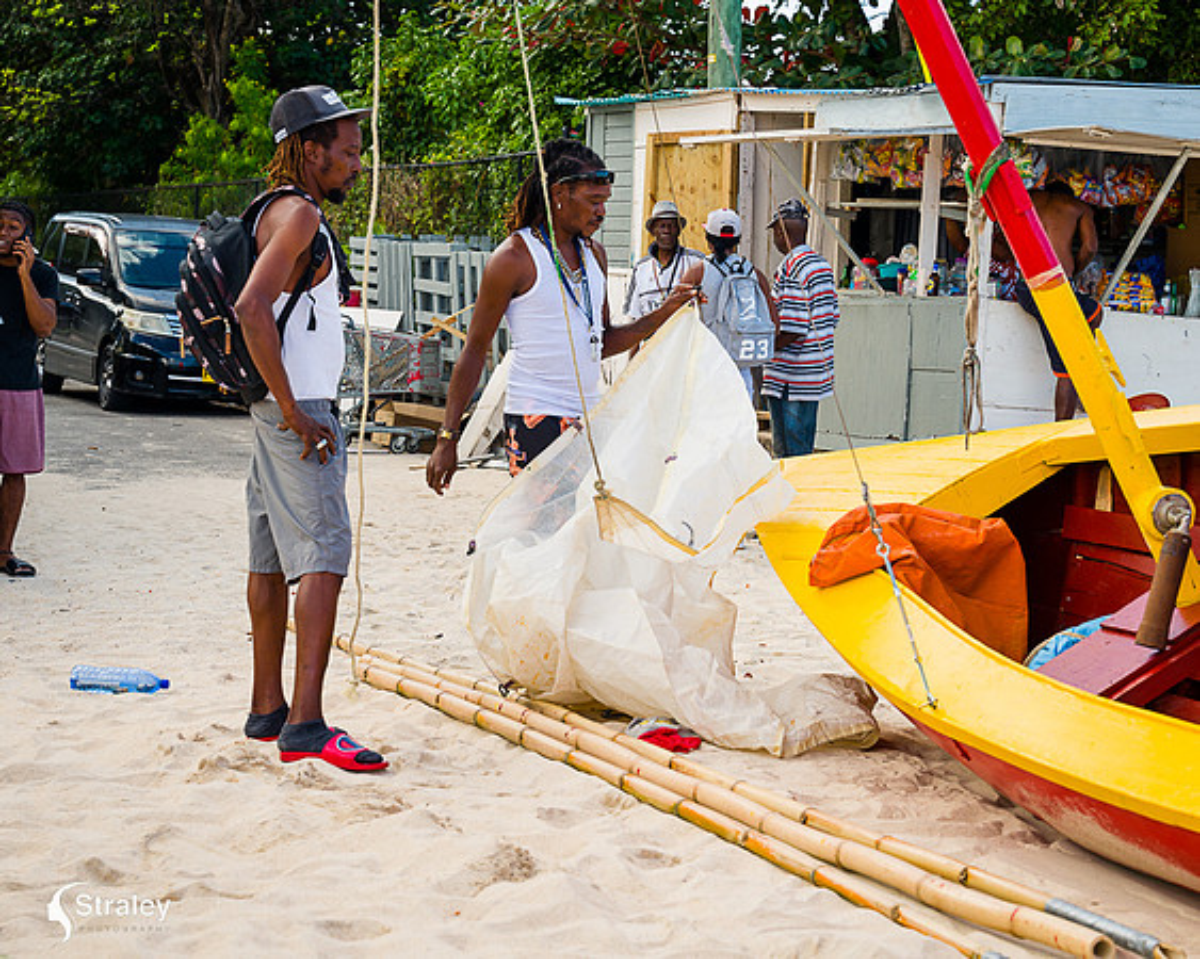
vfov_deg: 19.4
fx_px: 2799
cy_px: 480
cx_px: 480
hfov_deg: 24.2
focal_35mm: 79
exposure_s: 1/320
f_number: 6.3
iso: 320
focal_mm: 70
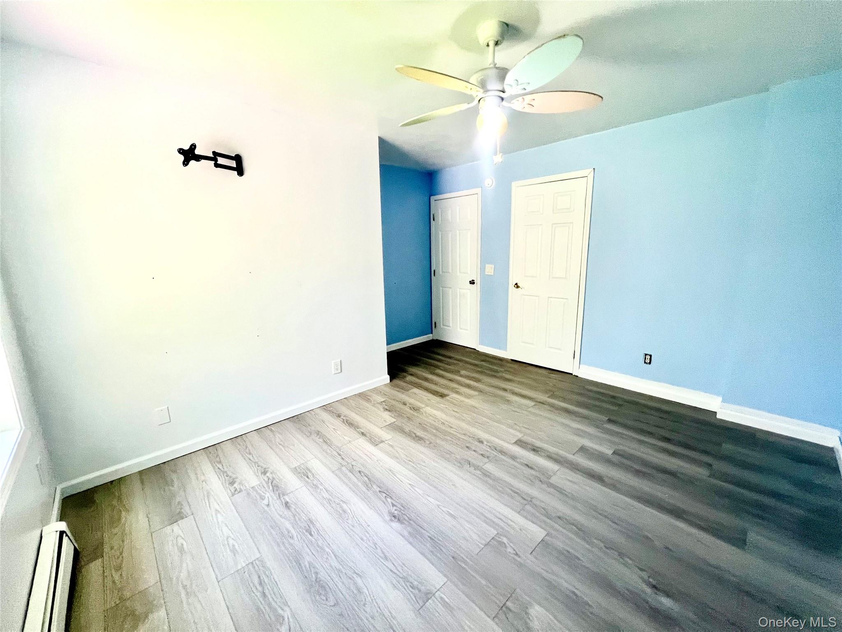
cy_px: 316
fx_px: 316
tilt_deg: -10.5
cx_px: 421
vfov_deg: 89.9
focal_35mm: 13
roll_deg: +1.7
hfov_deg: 106.2
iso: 250
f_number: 1.8
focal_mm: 1.57
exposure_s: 1/120
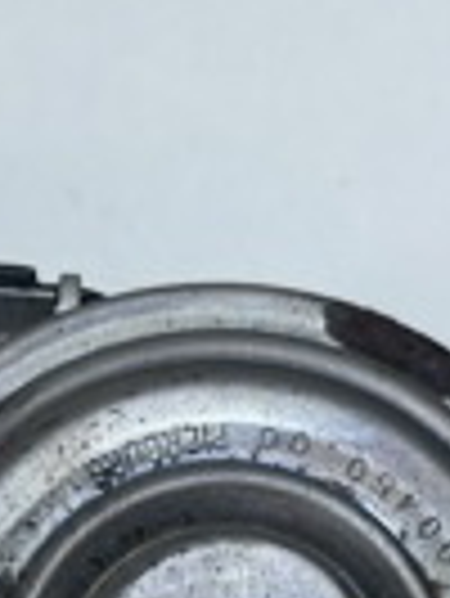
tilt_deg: -85.2
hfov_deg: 16.4
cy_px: 728
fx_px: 1557
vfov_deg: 20.3
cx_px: 234
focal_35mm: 90
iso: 32
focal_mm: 5.1
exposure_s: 1/1011
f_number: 1.6
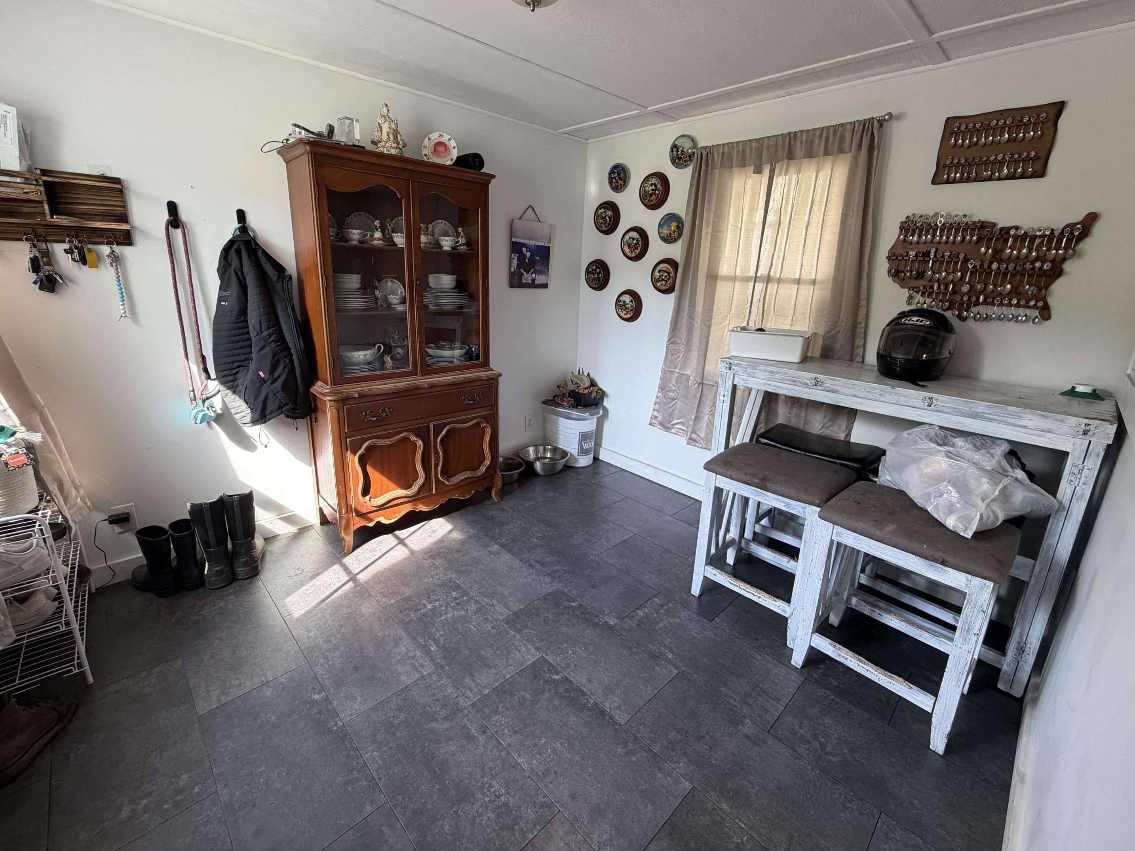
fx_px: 492
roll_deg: -1.9
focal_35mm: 15
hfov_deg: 98.2
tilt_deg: -14.6
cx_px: 572
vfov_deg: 81.6
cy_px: 398
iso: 200
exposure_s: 1/120
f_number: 2.2
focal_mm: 2.22
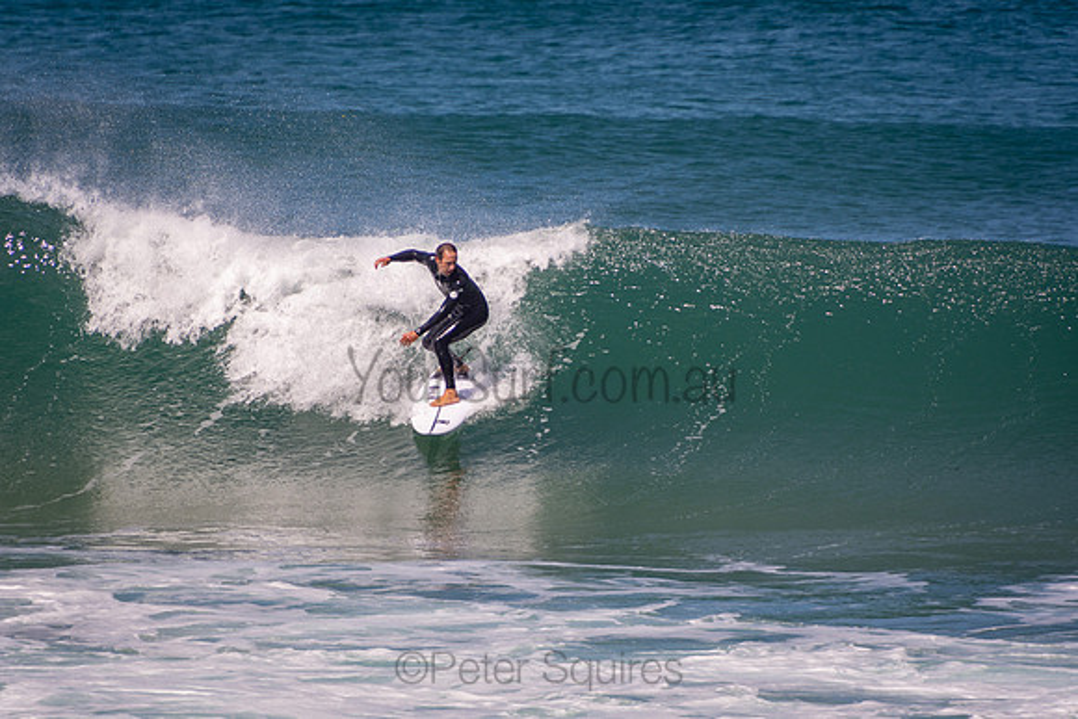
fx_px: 17970
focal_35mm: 600
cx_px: 539
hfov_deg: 3.4
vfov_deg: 2.3
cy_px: 360
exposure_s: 1/1250
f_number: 5.6
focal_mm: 400
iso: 180
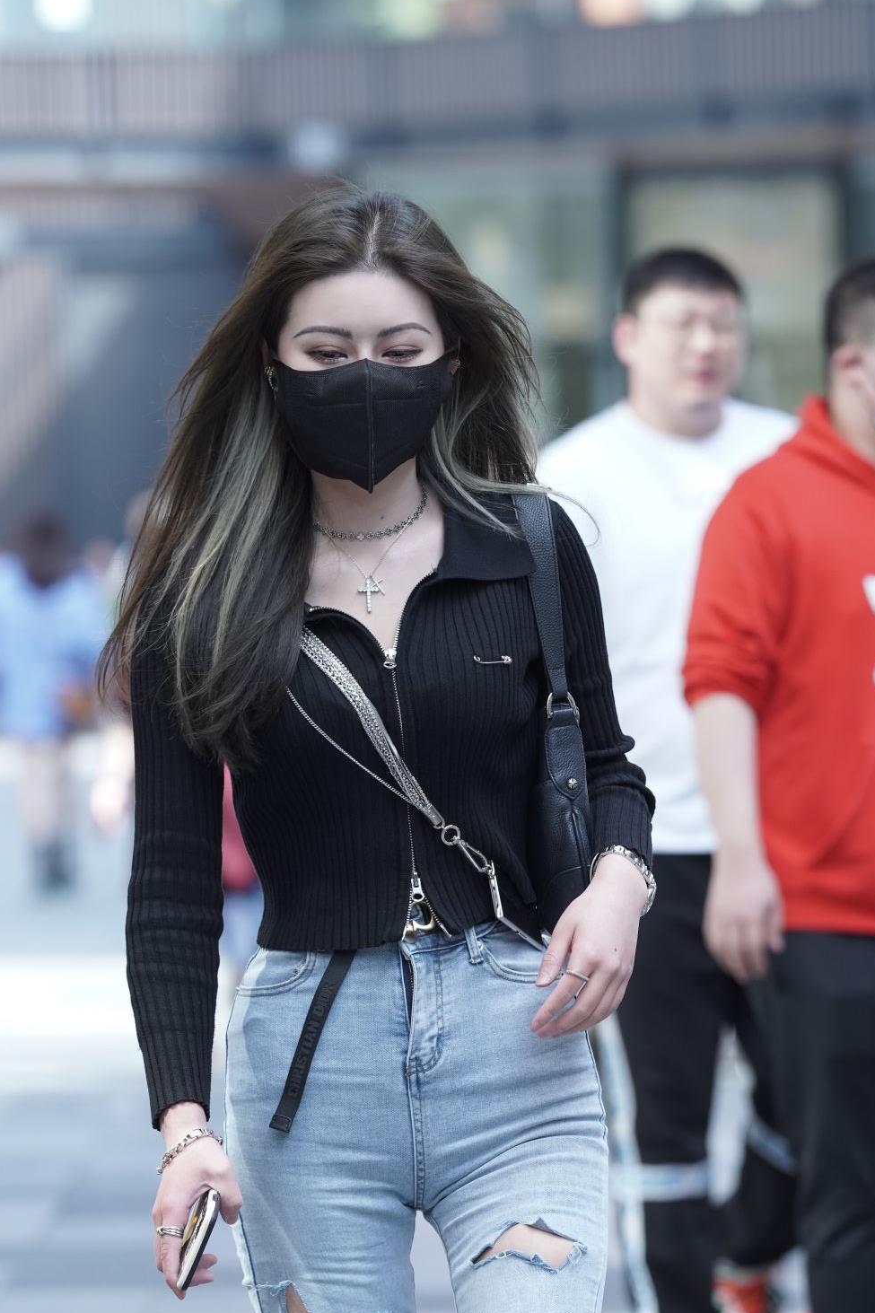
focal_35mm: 228
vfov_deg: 9.0
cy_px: 1068
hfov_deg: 6.0
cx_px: 594
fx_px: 8314
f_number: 3.2
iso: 500
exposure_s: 1/640
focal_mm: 135
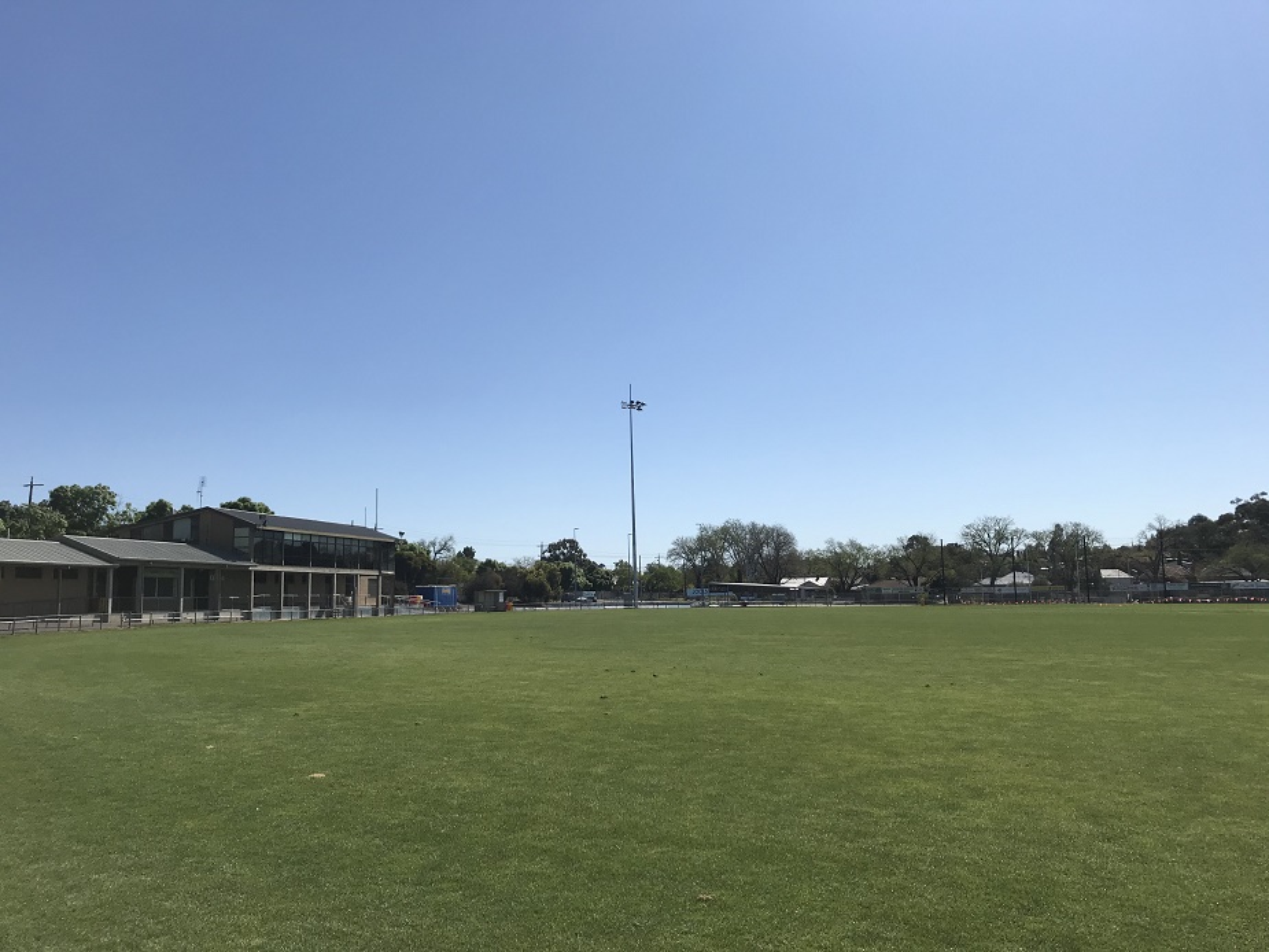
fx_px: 1027
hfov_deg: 63.4
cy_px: 476
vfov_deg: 49.8
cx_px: 634
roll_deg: +1.1
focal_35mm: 28
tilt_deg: +7.9
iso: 20
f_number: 1.8
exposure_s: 1/4808
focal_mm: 3.99
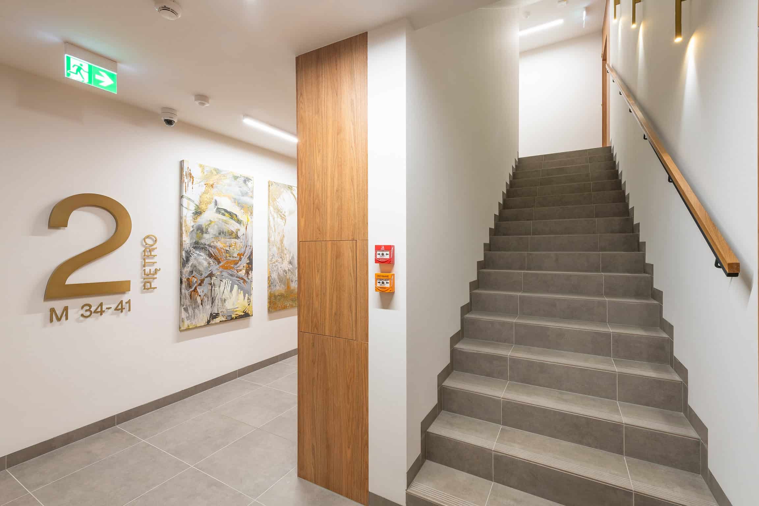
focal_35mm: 16
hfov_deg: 96.7
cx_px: 380
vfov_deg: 73.7
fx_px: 337
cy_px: 253
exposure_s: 1/1.67
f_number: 11
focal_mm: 16
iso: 64
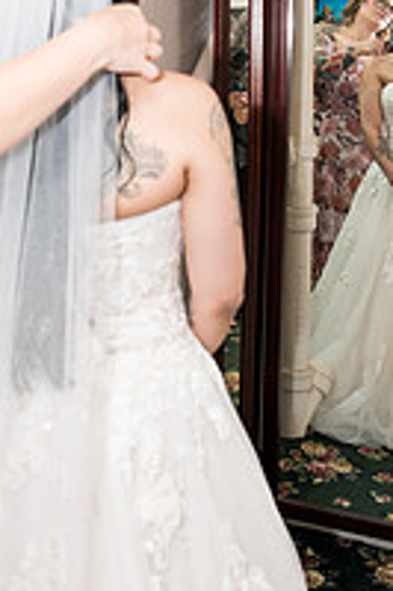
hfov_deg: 21.5
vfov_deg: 31.2
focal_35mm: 63
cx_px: 139
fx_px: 1033
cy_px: 127
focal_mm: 28
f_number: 3.5
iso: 1250
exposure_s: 1/320
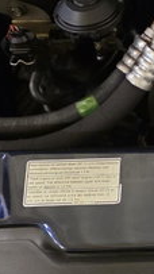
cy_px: 22
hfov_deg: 11.9
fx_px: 691
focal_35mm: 95
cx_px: 265
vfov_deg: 21.9
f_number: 1.7
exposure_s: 1/33.3
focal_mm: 6.3
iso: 1600
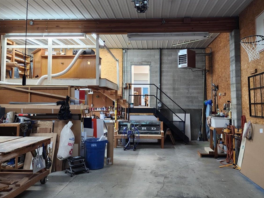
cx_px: 148
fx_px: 214
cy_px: 88
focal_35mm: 28
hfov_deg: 63.2
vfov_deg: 49.7
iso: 320
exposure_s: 1/60
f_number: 1.8
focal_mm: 6.4
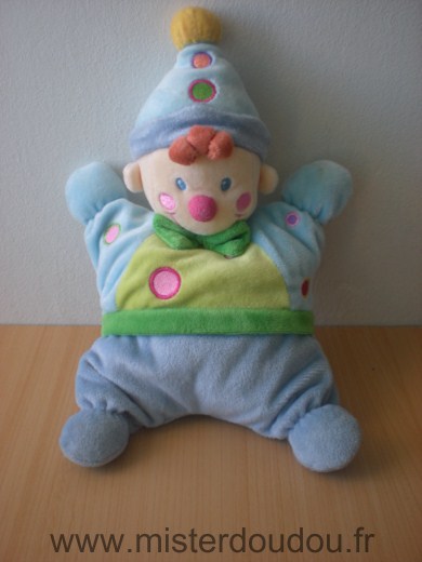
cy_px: 281
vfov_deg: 49.0
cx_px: 211
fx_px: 618
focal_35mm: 38
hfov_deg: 37.7
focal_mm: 6.3
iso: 108
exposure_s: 1/63.2
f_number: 3.1
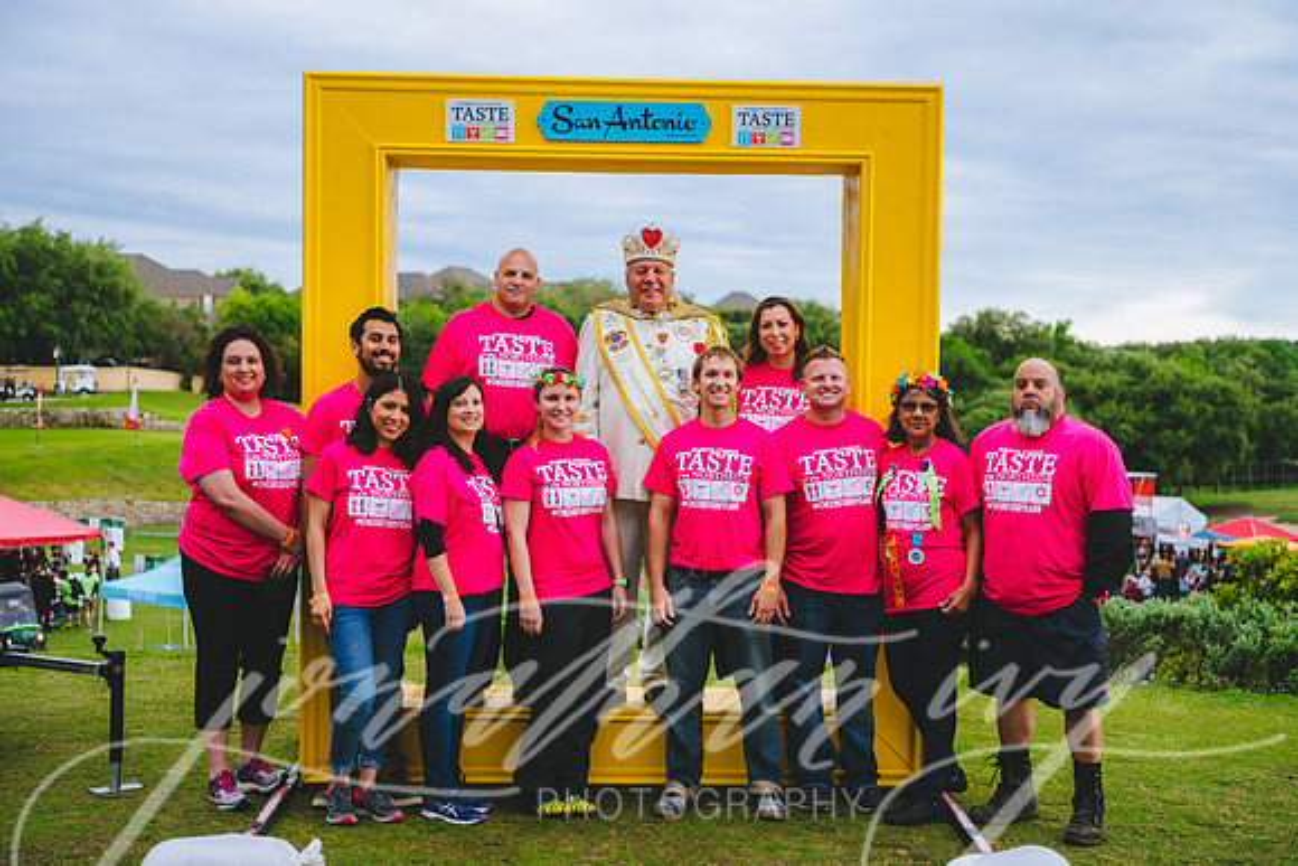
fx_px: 1875
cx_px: 649
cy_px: 433
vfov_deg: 26.0
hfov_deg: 38.2
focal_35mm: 52
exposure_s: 1/200
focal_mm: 52
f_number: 2.8
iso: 64
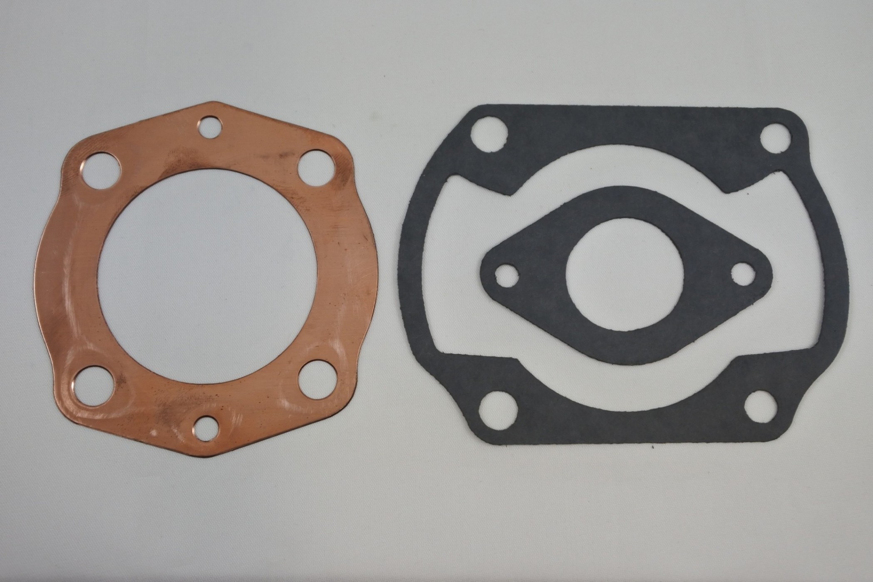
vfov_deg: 33.4
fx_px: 970
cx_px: 436
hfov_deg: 48.5
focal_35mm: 40
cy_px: 291
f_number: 4.2
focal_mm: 15
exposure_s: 1/250
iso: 400
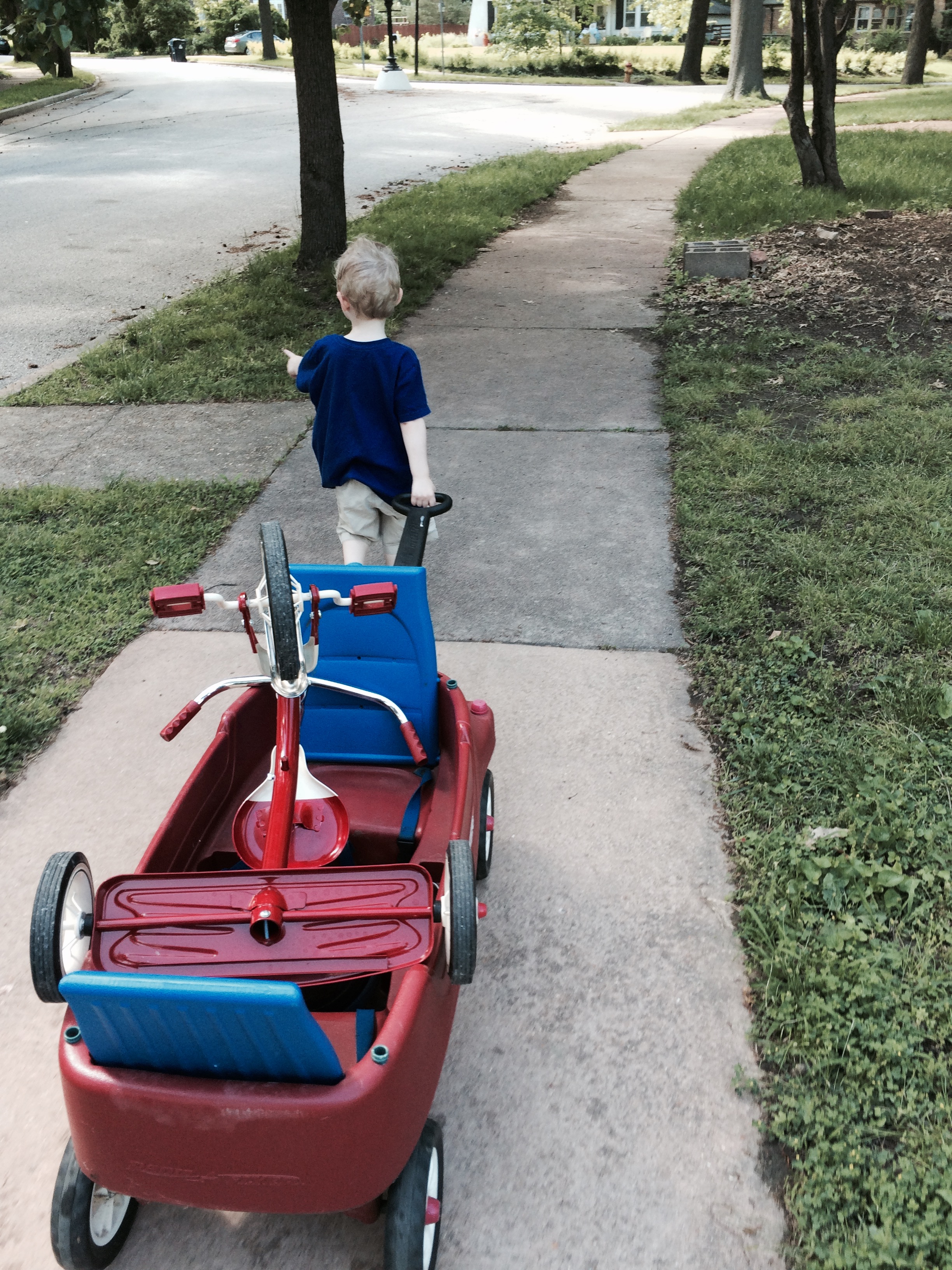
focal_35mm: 29
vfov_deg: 61.7
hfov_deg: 48.2
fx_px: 1063
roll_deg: +1.5
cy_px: 635
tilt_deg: -32.8
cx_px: 476
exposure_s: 1/120
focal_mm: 4.15
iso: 50
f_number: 2.2
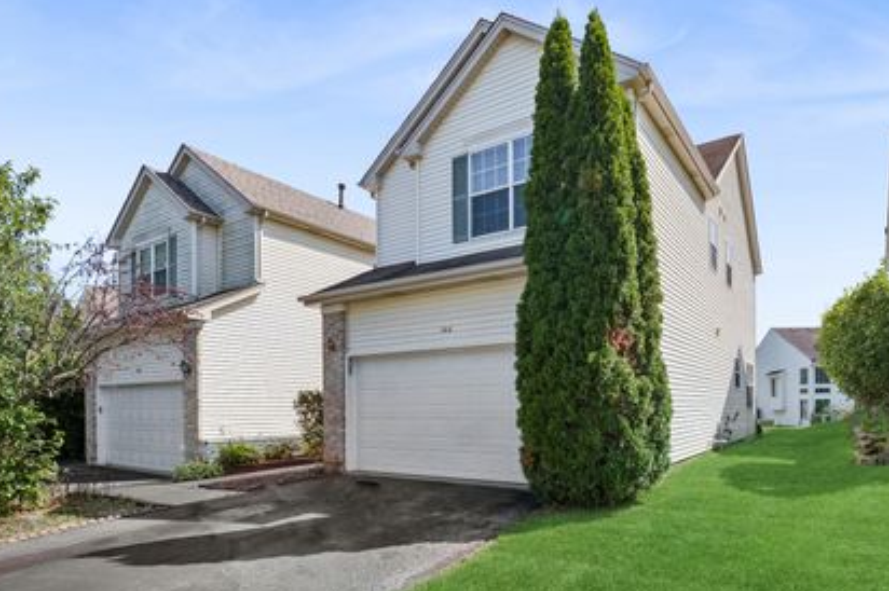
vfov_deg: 70.3
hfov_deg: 92.4
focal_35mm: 17
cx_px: 520
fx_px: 419
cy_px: 307
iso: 640
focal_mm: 14
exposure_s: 1/640
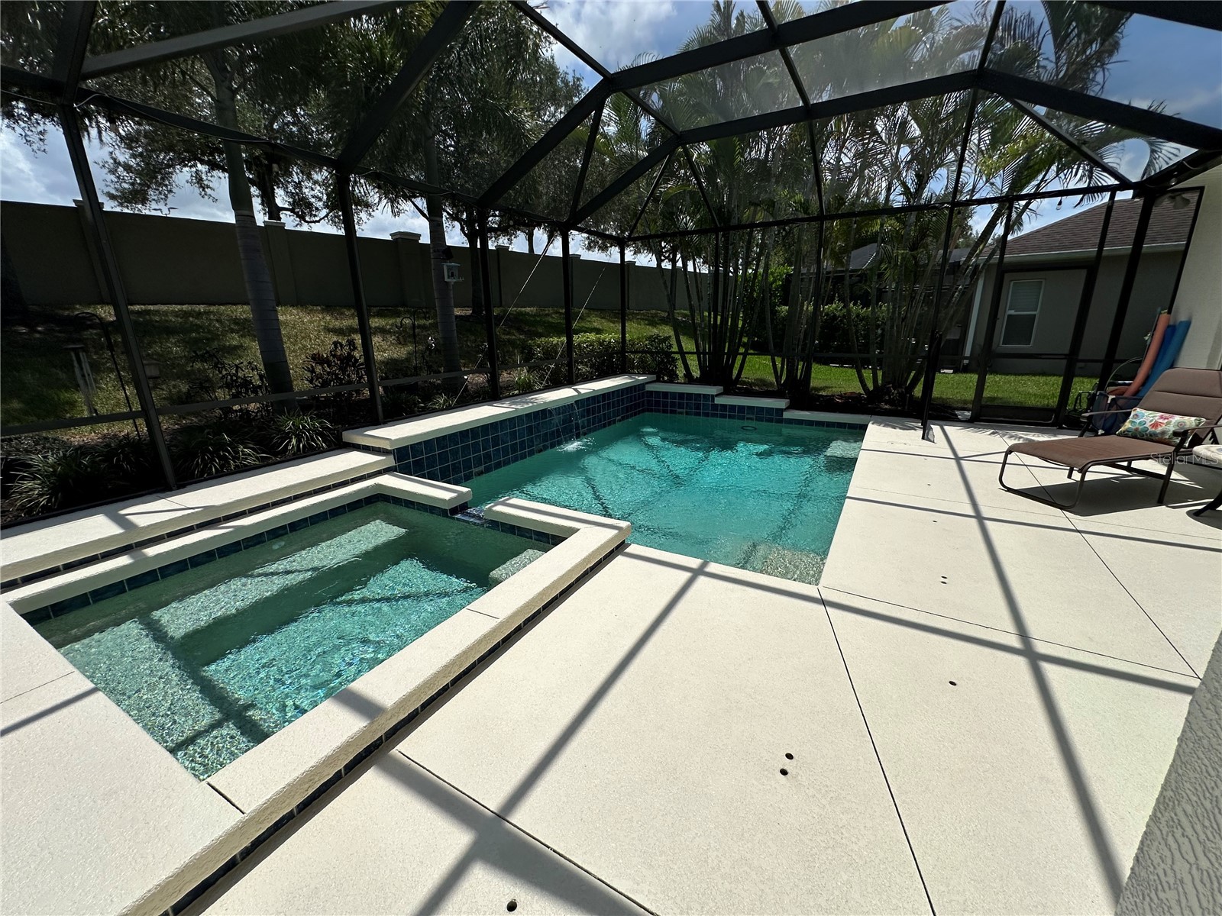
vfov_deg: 85.7
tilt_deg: -15.4
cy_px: 458
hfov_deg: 102.1
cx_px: 611
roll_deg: +1.3
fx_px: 494
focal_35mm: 14
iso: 50
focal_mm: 2.22
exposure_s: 1/4132
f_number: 2.2
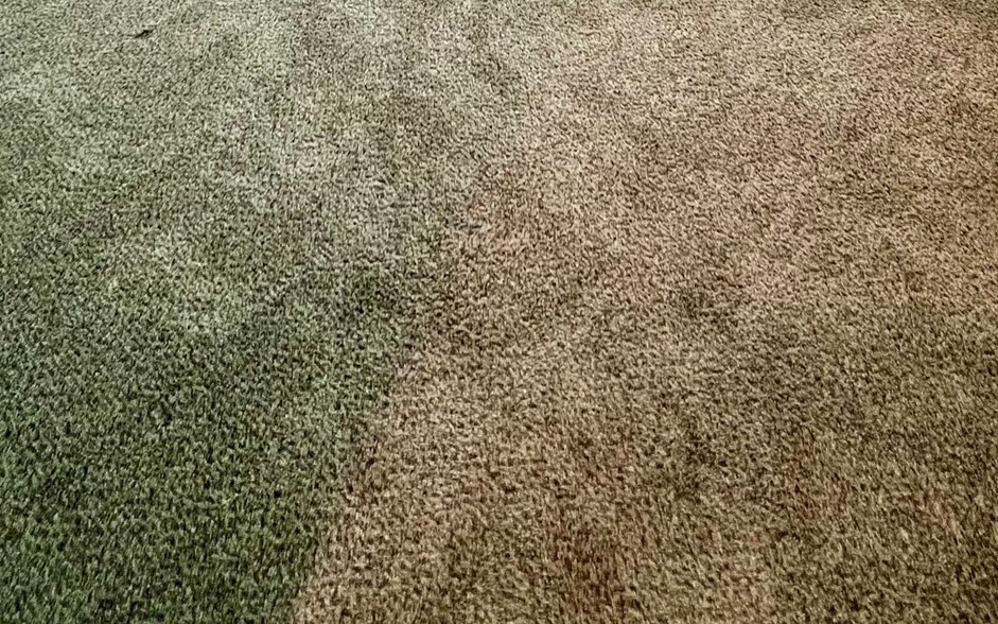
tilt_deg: -15.1
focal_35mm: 30
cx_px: 533
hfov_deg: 62.8
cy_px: -350
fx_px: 816
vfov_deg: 26.8
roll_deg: +0.7
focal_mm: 1.57
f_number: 1.8
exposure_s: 1/60
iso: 200
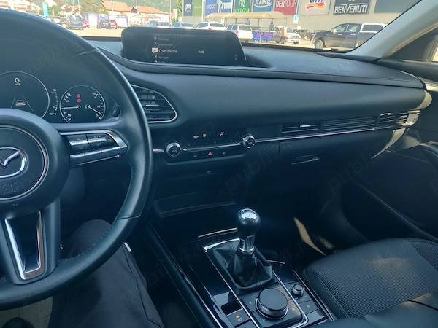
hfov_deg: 69.4
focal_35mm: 25
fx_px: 316
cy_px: 164
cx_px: 219
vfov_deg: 54.9
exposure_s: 1/50
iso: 250
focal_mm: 4.25
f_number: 1.7
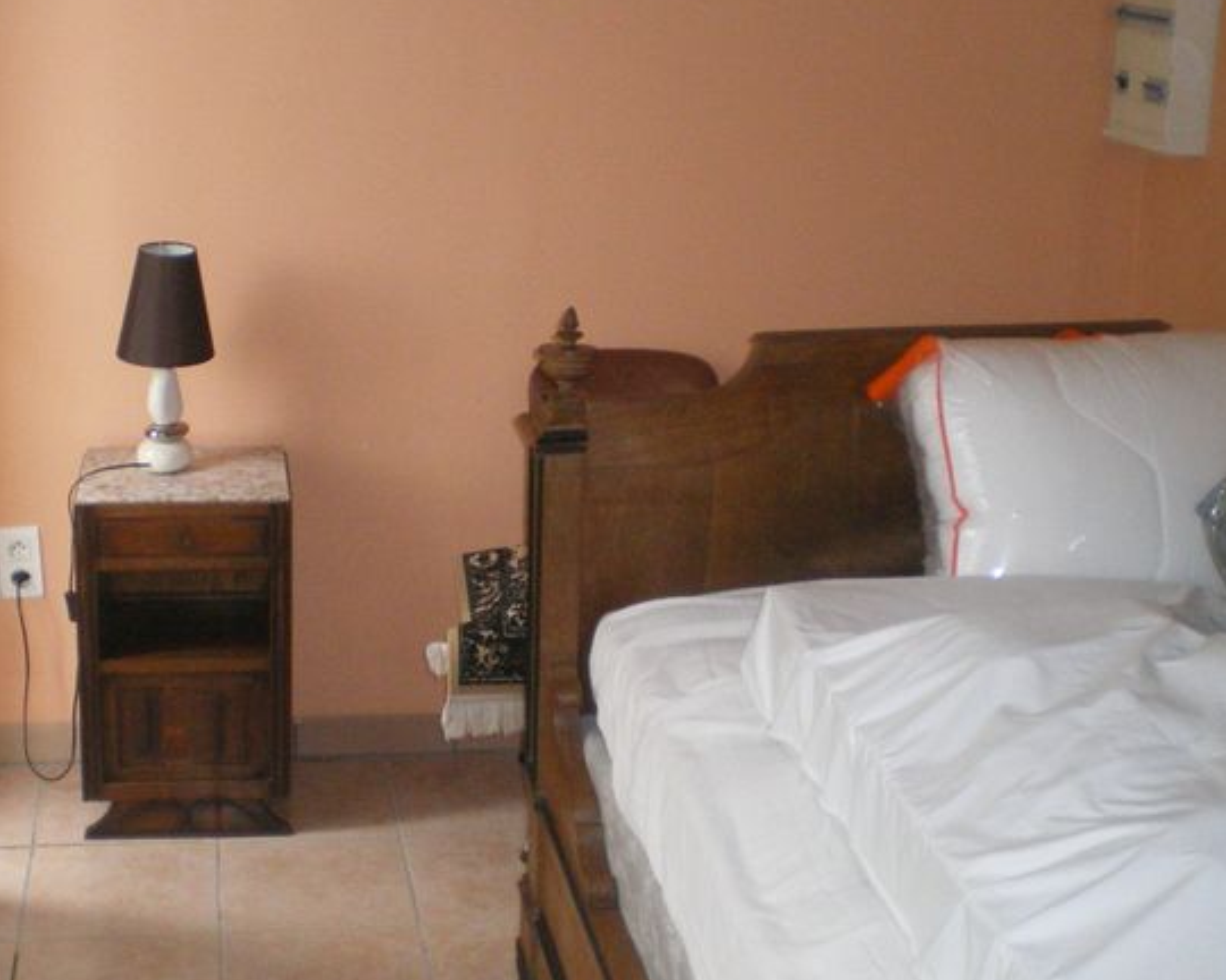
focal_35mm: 55
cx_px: 413
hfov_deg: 33.9
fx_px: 1996
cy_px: 463
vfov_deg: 27.6
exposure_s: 1/50
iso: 400
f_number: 3.1
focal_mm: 6.3
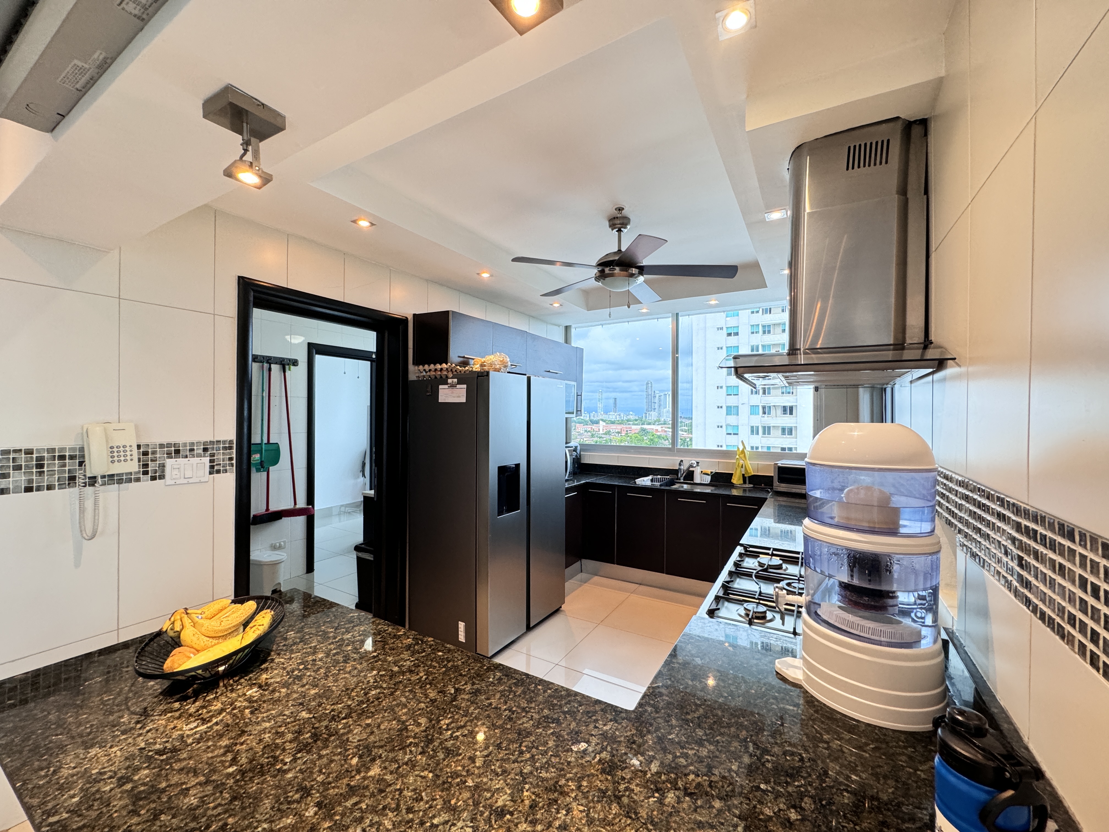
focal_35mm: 14
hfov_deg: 102.1
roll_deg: +0.2
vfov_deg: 85.7
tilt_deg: -0.2
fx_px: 449
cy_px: 416
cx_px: 554
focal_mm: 2.22
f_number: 2.2
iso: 250
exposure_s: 1/60
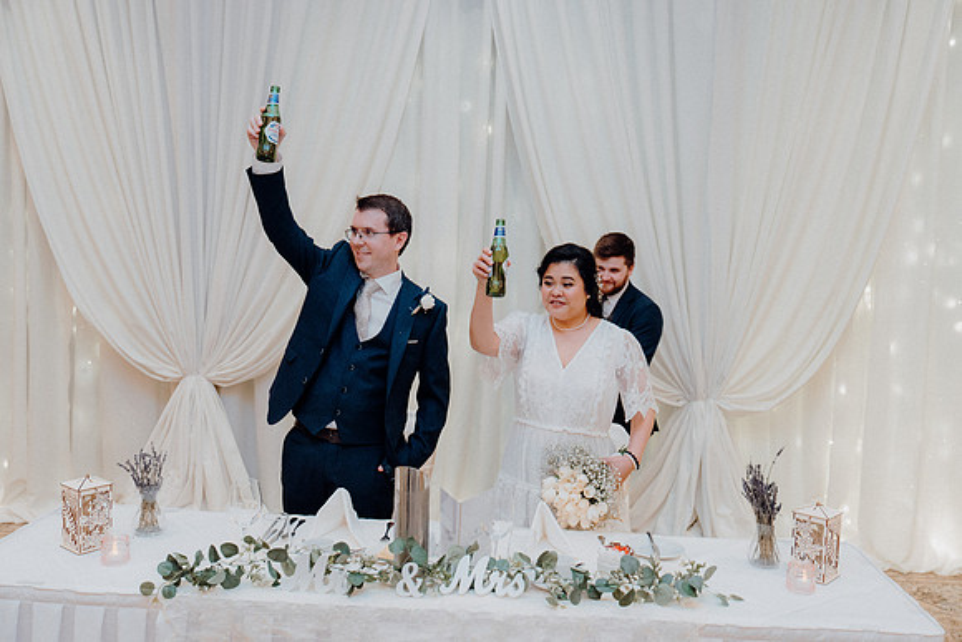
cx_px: 481
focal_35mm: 33
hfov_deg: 57.2
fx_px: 882
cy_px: 321
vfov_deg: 40.0
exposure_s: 1/160
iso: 2000
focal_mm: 33
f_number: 3.5
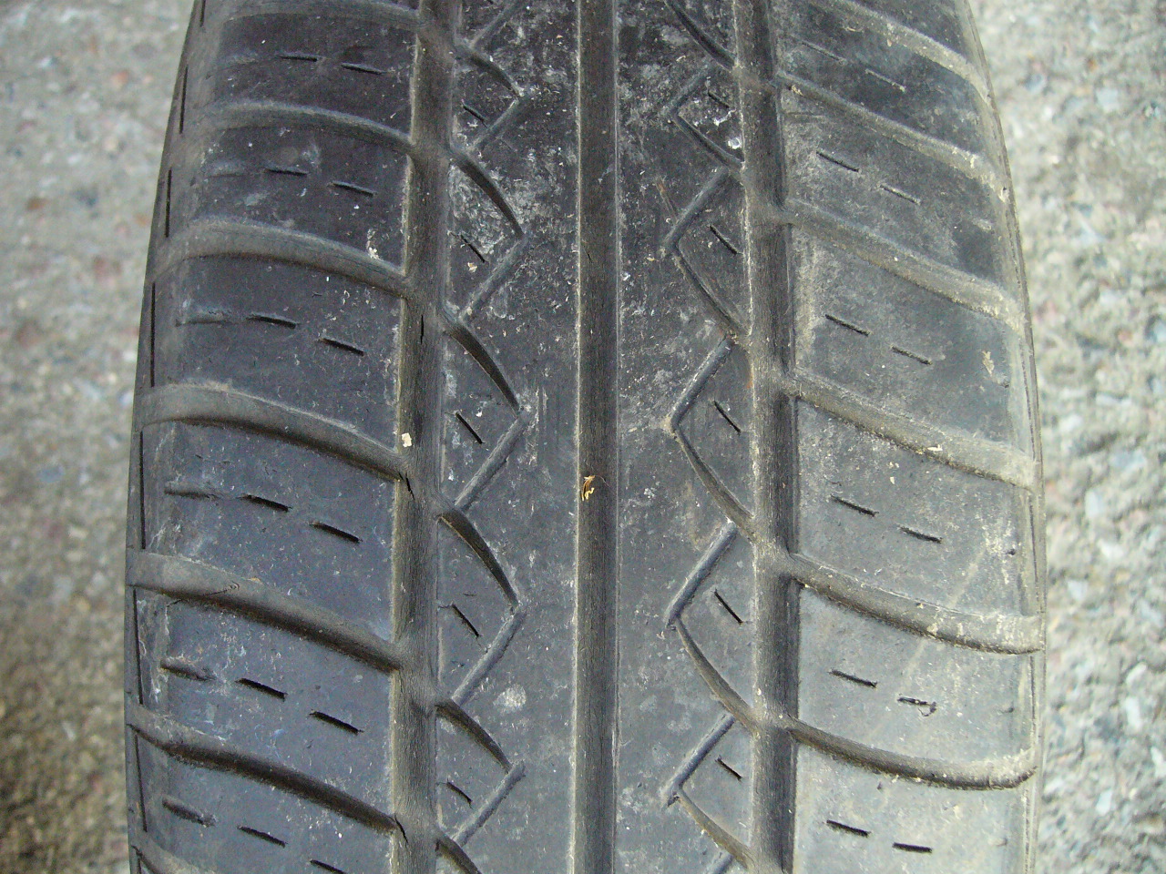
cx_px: 583
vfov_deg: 40.7
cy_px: 437
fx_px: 1179
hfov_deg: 52.6
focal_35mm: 35
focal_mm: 5.8
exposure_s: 1/200
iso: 400
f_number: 2.8
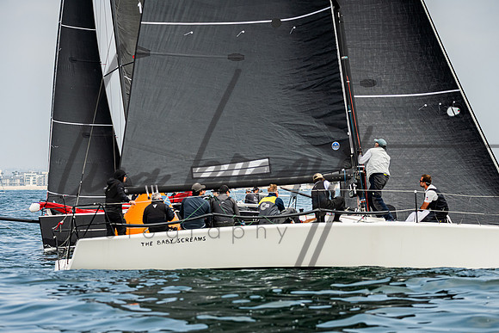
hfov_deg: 11.4
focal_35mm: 180
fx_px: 2499
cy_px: 193
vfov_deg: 7.6
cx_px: 247
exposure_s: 1/4000
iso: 500
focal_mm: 155
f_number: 4.8
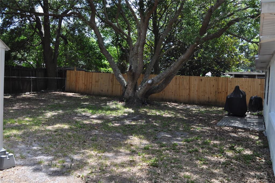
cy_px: 92
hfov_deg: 57.3
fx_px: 252
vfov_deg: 39.9
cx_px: 138
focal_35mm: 33
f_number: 6.3
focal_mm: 22
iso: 200
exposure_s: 1/160
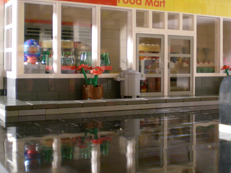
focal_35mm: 56
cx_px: 153
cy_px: 77
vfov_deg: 26.1
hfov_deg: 34.1
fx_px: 374
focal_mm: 6.3
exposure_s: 1/18.4
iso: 200
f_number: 3.1
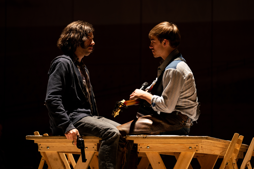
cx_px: 127
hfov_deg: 14.4
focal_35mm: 142
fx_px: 1002
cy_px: 84
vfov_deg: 9.7
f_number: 3.2
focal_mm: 142
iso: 1250
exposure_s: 1/100
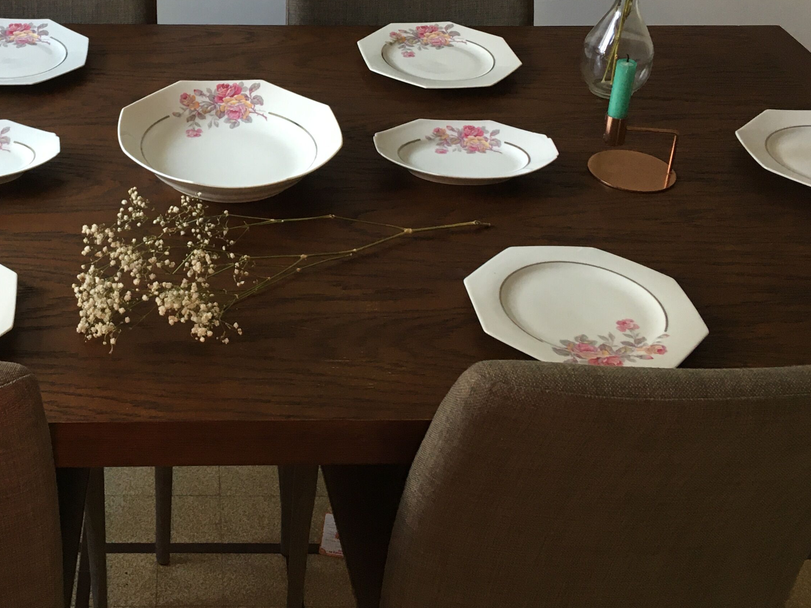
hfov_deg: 36.1
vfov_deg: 27.4
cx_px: 221
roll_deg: -1.5
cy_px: 114
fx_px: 1218
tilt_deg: -26.6
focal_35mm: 52
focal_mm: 4.15
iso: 80
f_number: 2.2
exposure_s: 1/33
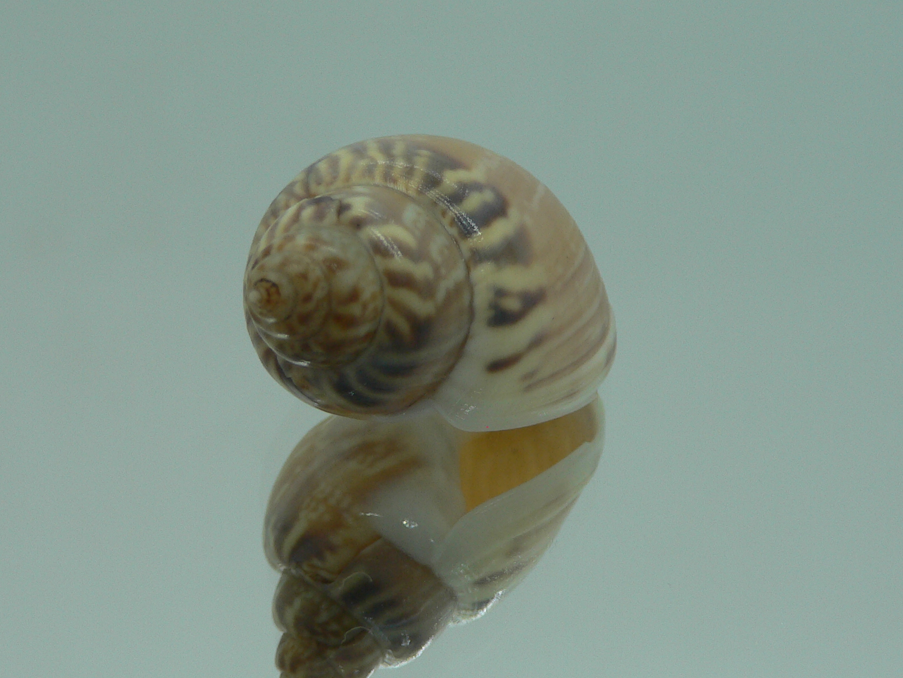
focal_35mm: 44
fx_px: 1148
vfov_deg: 32.9
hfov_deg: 42.9
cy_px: 343
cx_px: 424
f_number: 2.8
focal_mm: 4.6
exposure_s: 1/60
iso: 80
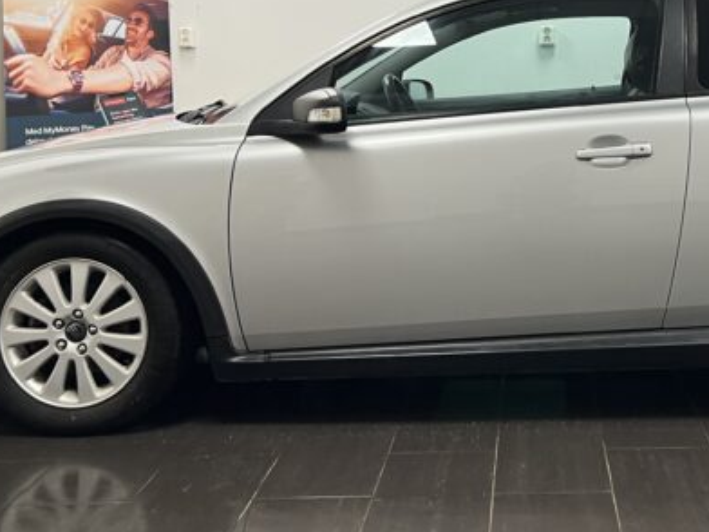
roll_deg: +0.3
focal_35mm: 53
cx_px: 553
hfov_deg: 35.2
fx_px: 1086
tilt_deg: +1.0
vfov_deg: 26.5
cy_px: 38
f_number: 1.5
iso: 160
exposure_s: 1/50
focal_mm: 5.7
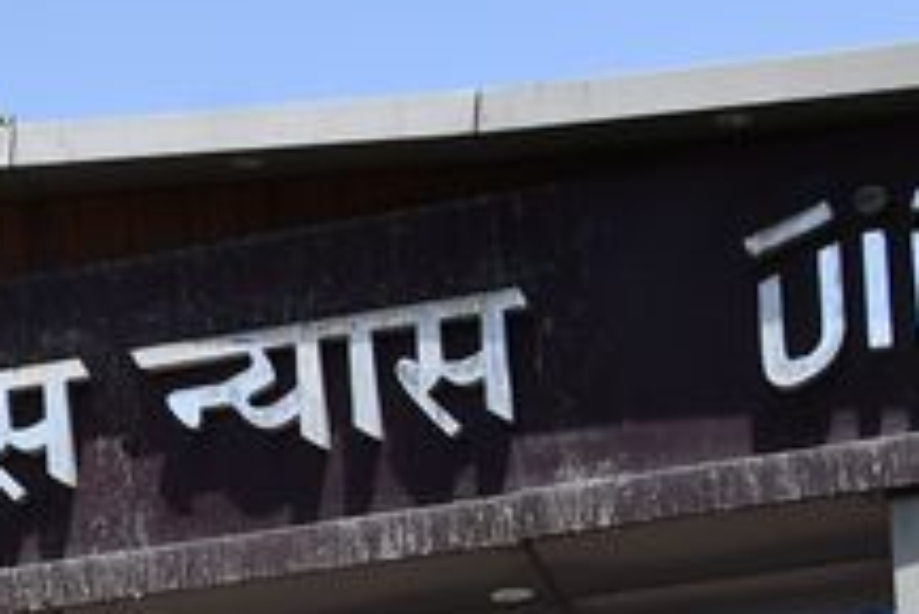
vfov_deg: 8.6
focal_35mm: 149
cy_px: 1300
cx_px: -902
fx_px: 3806
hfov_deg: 12.2
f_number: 9
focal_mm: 18
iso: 100
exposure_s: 1/320
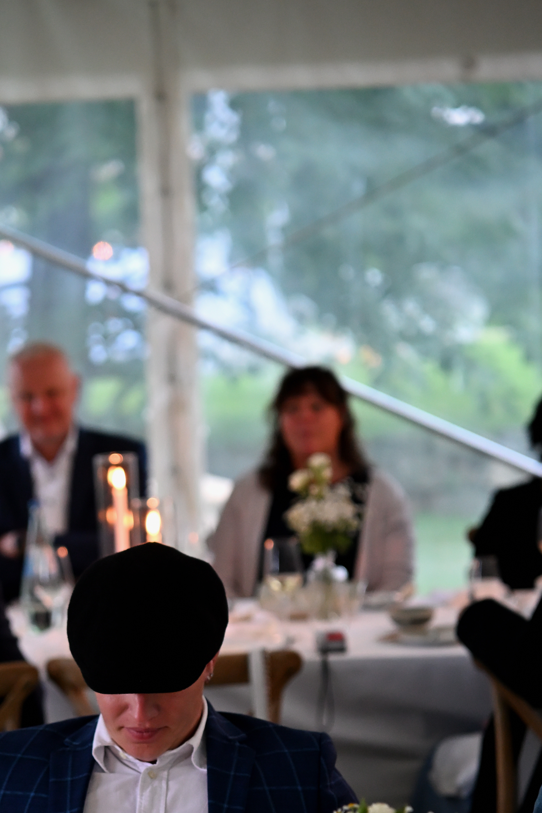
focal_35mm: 122
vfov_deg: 16.7
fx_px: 2755
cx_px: 133
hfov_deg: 11.2
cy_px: 612
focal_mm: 75
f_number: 2.8
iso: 4500
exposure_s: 1/200
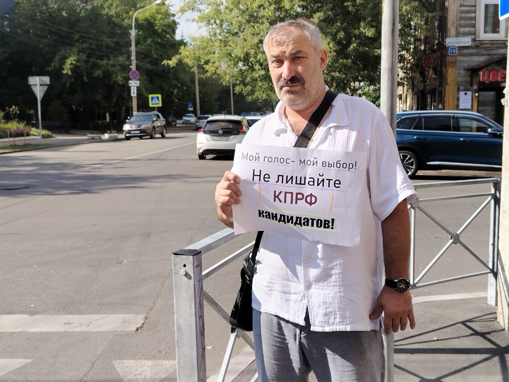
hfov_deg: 39.7
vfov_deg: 30.3
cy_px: 191
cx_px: 254
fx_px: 706
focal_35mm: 48
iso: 100
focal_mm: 5.25
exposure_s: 1/798
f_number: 1.75
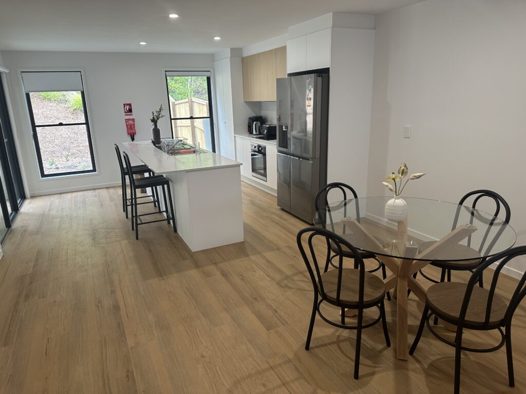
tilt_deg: -15.0
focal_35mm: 24
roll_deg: +2.5
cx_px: 263
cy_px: 197
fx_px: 365
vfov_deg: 56.8
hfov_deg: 71.6
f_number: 1.78
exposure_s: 1/100
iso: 160
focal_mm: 6.86
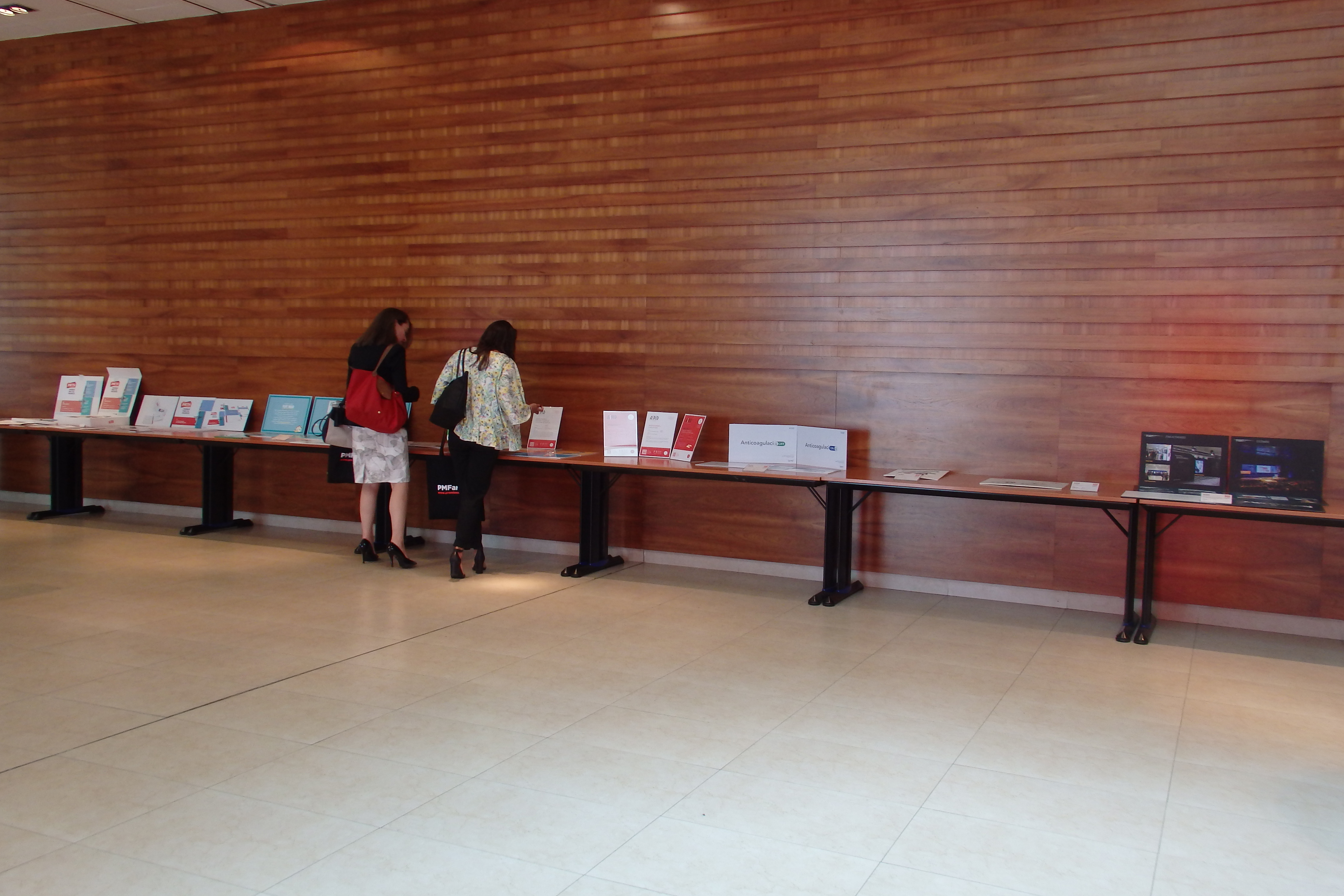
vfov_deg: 44.9
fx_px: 1083
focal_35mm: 29
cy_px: 424
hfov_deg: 63.7
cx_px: 678
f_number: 3.2
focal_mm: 5
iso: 200
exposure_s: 1/30
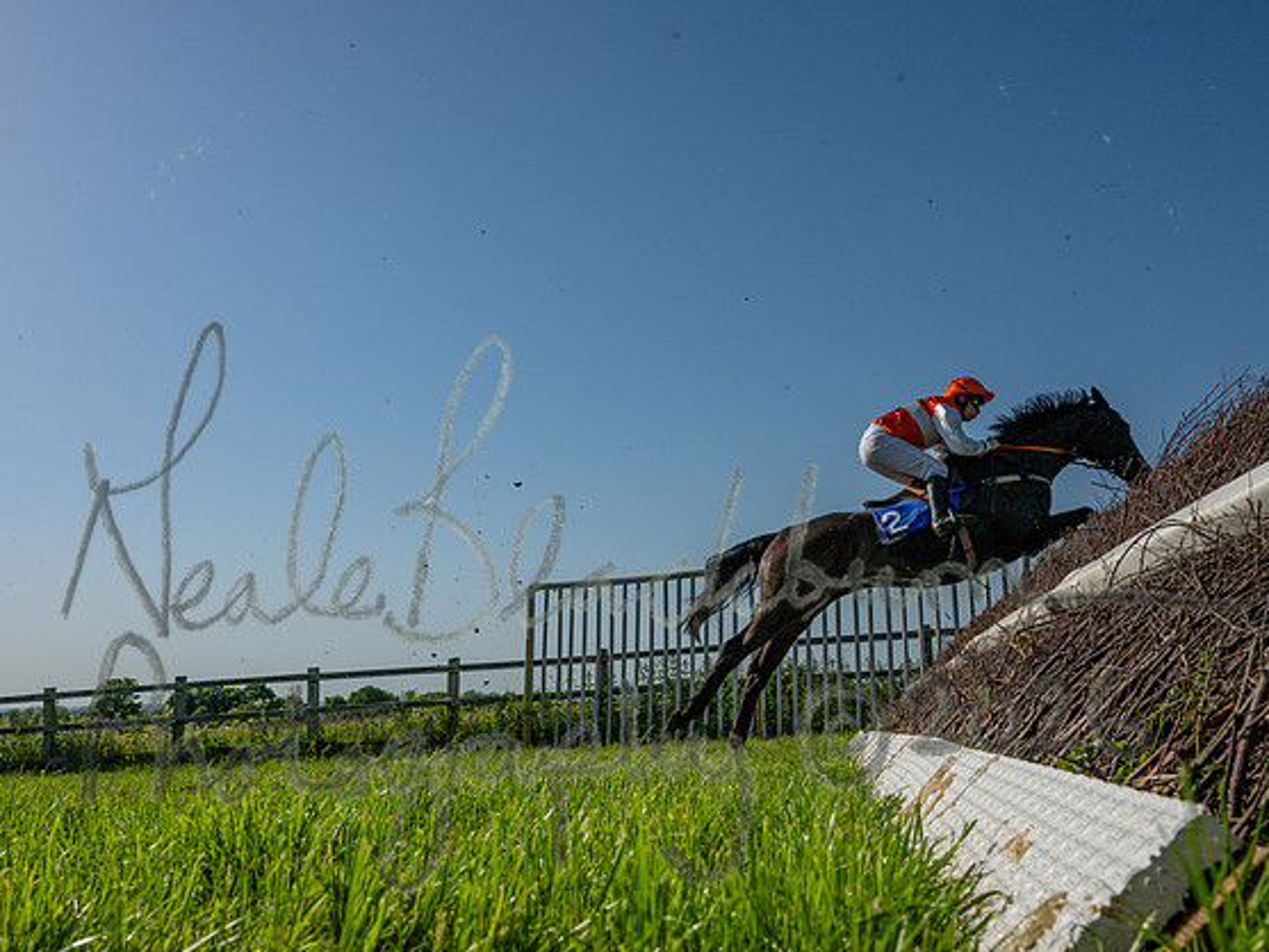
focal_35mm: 28
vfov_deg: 49.8
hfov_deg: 63.4
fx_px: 1027
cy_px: 494
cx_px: 639
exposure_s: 1/2000
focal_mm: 24
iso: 400
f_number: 9
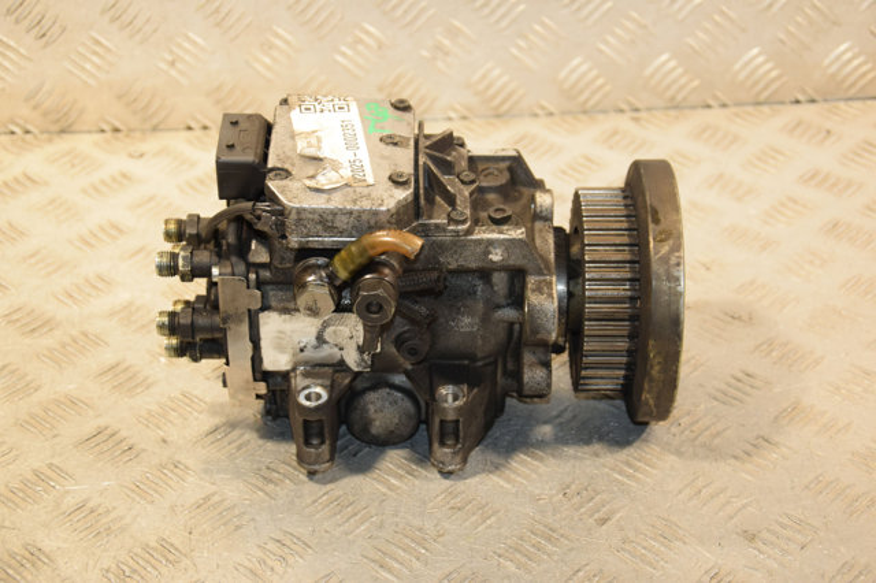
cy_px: 292
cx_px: 438
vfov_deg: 18.9
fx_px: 1751
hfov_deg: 28.1
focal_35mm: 72
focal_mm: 48
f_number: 4.8
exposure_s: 1/160
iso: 800
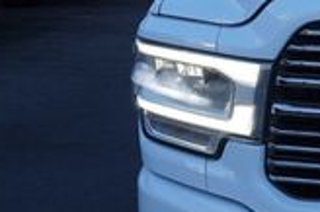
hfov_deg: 15.2
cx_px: 505
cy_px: 88
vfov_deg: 11.1
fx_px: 1092
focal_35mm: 123
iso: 100
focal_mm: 21
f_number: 7.1
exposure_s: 1/100
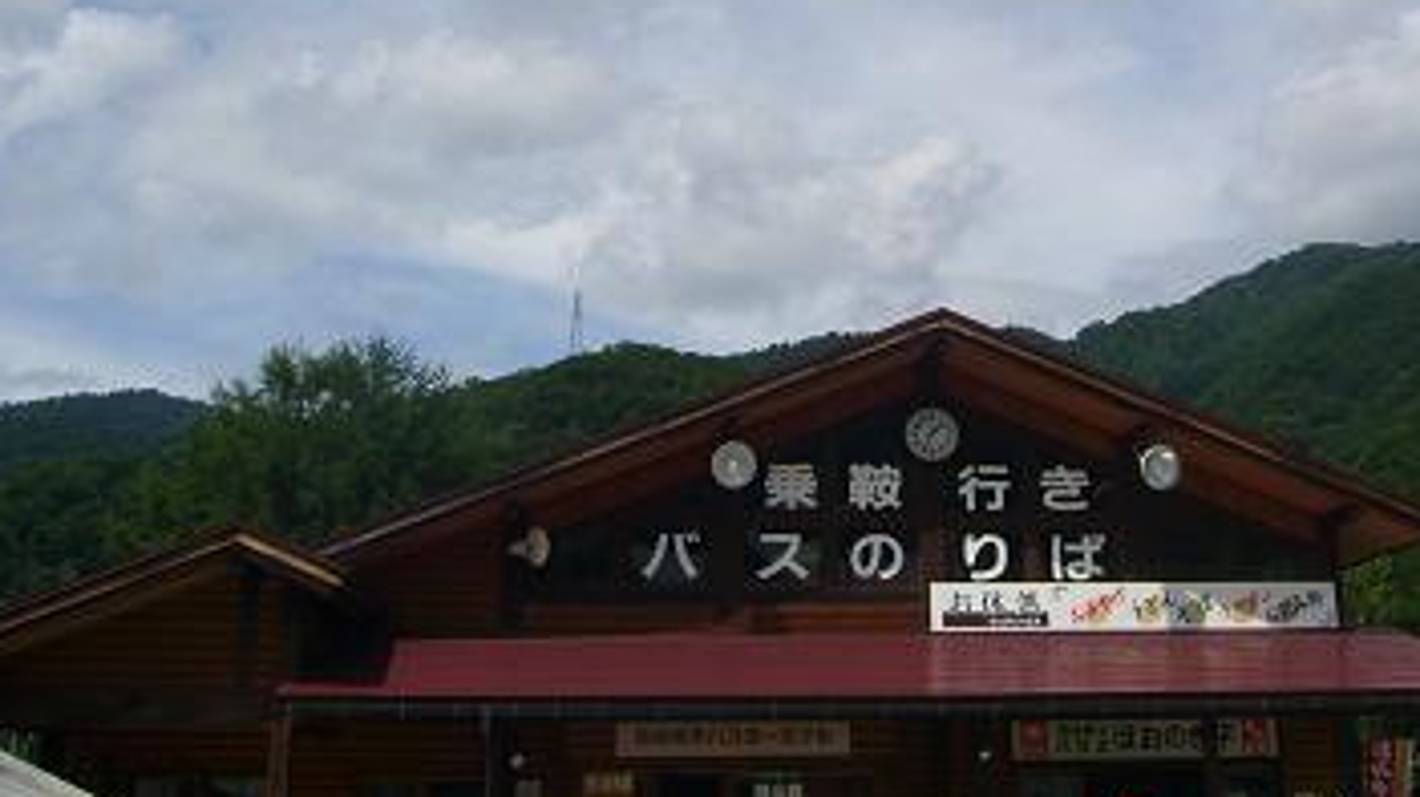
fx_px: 1731
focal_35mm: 46
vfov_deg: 25.6
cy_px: 196
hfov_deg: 44.5
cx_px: 823
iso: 80
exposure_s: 1/1000
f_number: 5.6
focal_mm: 5.8
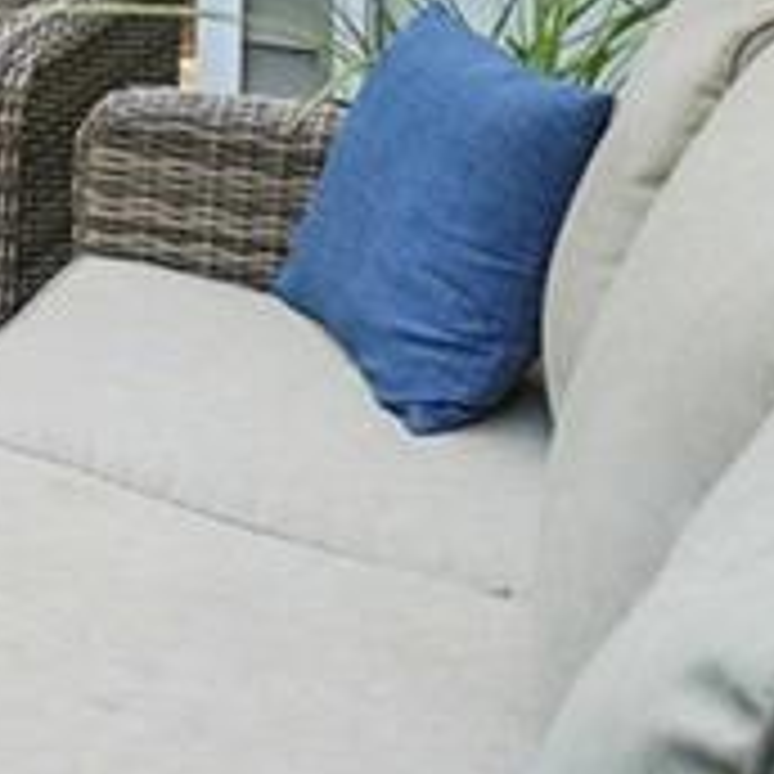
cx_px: -1044
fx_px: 1923
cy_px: -454
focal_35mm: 76
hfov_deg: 14.9
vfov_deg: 19.3
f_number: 4
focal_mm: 10
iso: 100
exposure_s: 1/40
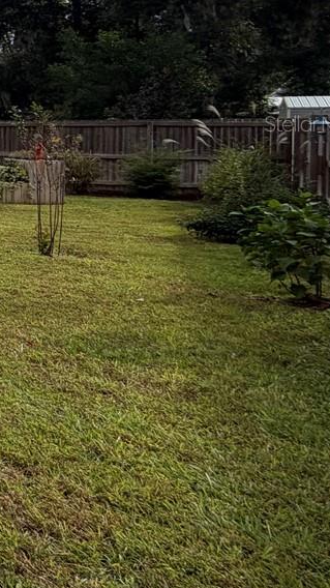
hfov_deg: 15.1
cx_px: -466
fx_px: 670
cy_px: 123
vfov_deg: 45.2
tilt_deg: -0.6
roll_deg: -0.7
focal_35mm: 43
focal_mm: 2.22
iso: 20
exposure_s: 1/770
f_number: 2.2
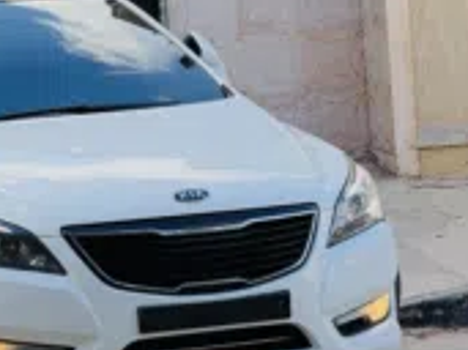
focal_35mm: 234
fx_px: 3161
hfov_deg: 8.4
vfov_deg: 6.3
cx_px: -38
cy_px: 79
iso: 50
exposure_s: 1/186
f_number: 2.8
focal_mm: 16.89
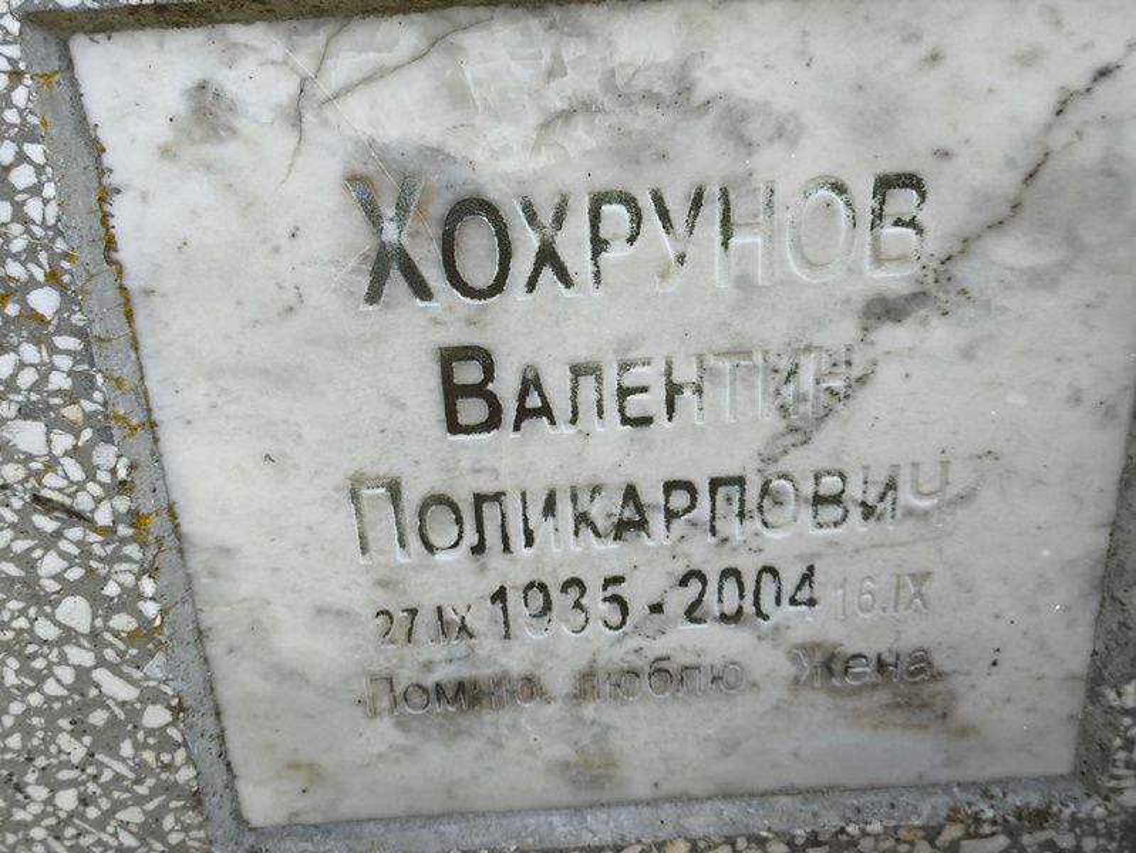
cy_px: 426
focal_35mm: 50
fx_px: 1642
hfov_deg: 38.2
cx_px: 568
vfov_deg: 29.1
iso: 50
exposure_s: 1/158
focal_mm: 4.71
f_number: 1.7
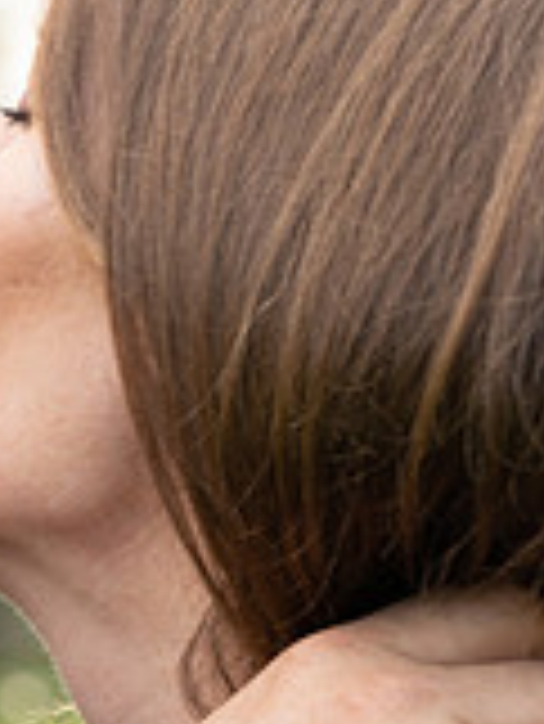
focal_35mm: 177
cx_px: -373
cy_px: 304
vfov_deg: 11.2
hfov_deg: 8.2
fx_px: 3704
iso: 200
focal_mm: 51
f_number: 3.5
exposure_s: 1/125
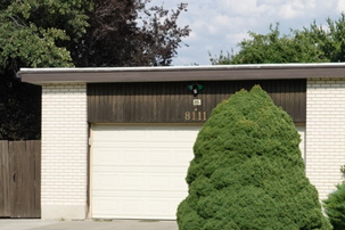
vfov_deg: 13.9
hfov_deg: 20.2
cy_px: 186
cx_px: 346
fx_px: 939
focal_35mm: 98
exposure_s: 1/800
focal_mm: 10.8
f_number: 4
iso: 100
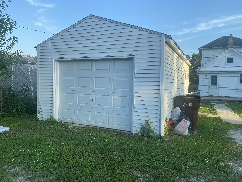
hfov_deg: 67.3
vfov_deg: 53.1
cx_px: 121
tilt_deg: -2.3
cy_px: 91
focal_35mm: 26
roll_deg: -1.7
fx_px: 182
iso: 32
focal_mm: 4.25
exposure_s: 1/810
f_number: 1.8
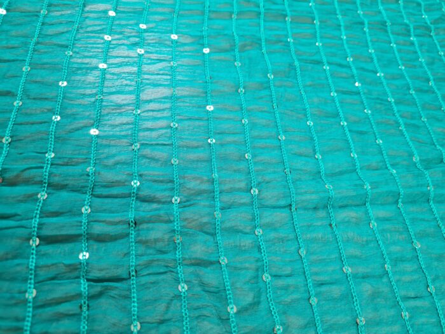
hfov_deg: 67.3
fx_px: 334
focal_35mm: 26
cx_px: 222
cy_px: 167
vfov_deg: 53.1
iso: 200
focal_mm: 5.4
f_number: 1.8
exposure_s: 1/60
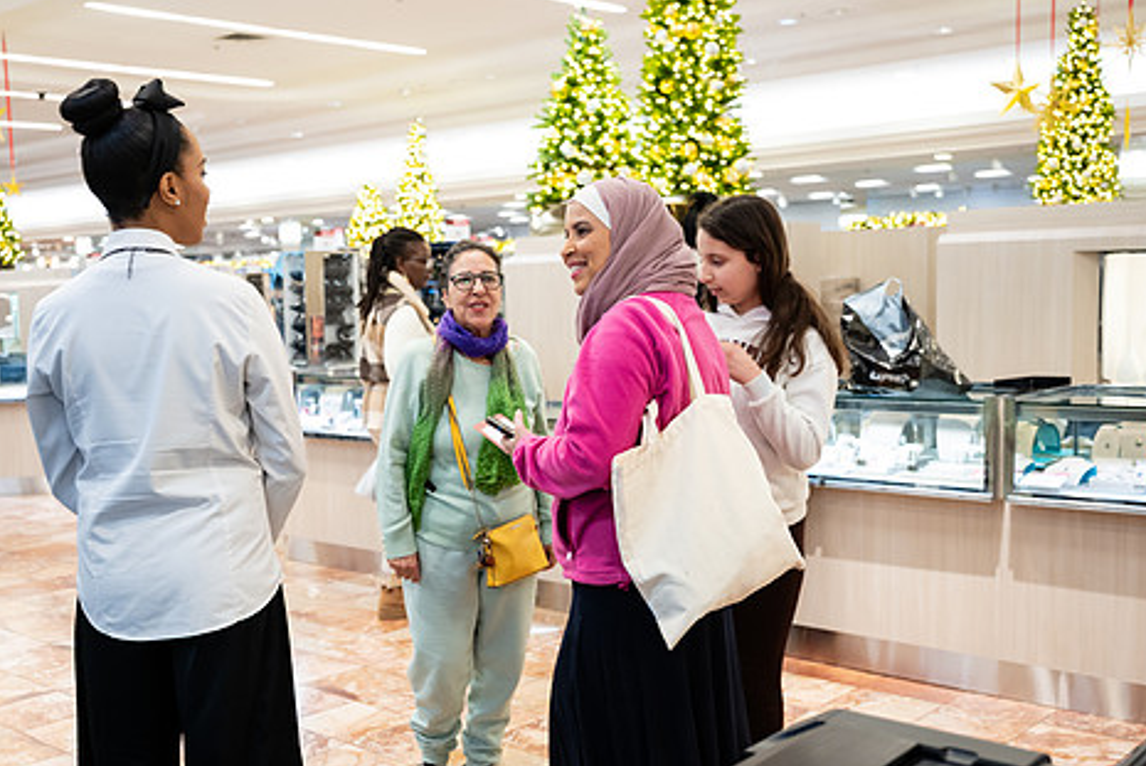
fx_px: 1306
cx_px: 491
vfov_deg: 32.7
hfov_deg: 47.2
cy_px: 430
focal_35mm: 41
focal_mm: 31
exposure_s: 1/125
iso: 1000
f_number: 2.8
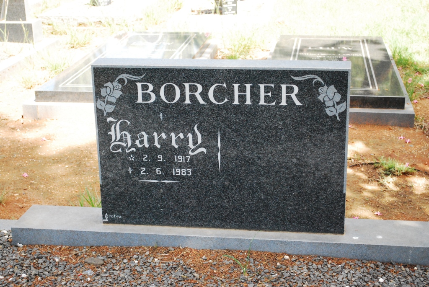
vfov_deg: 22.7
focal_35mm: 60
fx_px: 716
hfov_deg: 33.4
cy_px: 144
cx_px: 214
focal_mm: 40
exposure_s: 1/1000
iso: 1600
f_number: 5.3
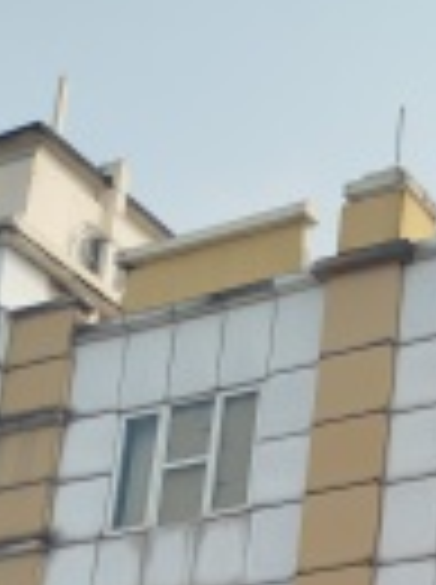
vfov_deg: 20.1
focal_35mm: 85
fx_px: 1432
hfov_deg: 15.4
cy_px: 860
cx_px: 735
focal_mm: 5.31
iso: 50
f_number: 1.7
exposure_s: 1/1233
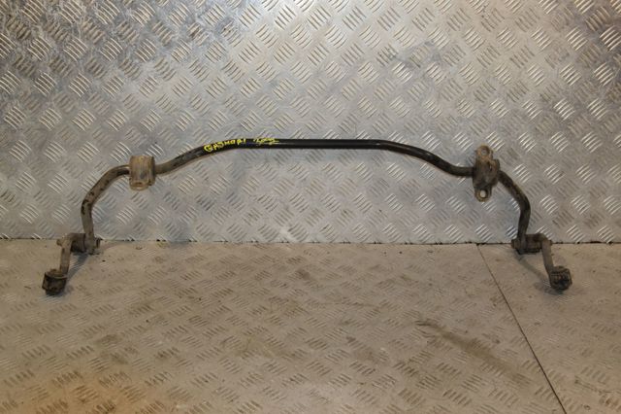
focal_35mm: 39
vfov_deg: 34.2
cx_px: 310
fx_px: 672
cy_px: 207
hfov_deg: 49.6
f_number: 7.1
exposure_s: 1/200
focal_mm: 26
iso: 800
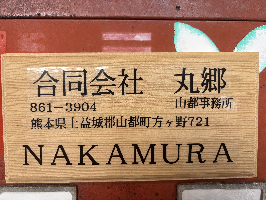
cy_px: 100
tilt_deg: -3.4
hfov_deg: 67.3
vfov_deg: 53.1
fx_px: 200
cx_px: 133
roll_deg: +1.3
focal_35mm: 26
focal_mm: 5.96
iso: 50
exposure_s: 1/515
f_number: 1.6
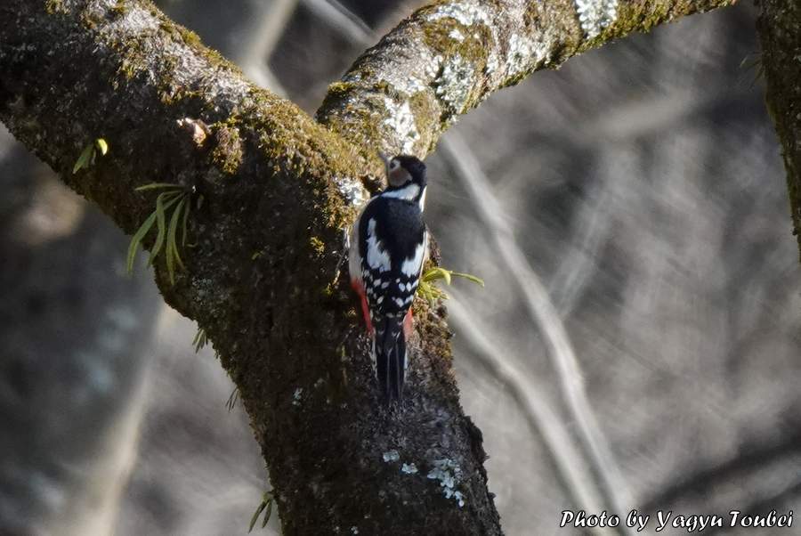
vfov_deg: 2.3
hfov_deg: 3.4
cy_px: 268
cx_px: 400
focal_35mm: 600
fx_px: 13363
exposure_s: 1/800
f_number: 4
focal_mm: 220
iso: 400
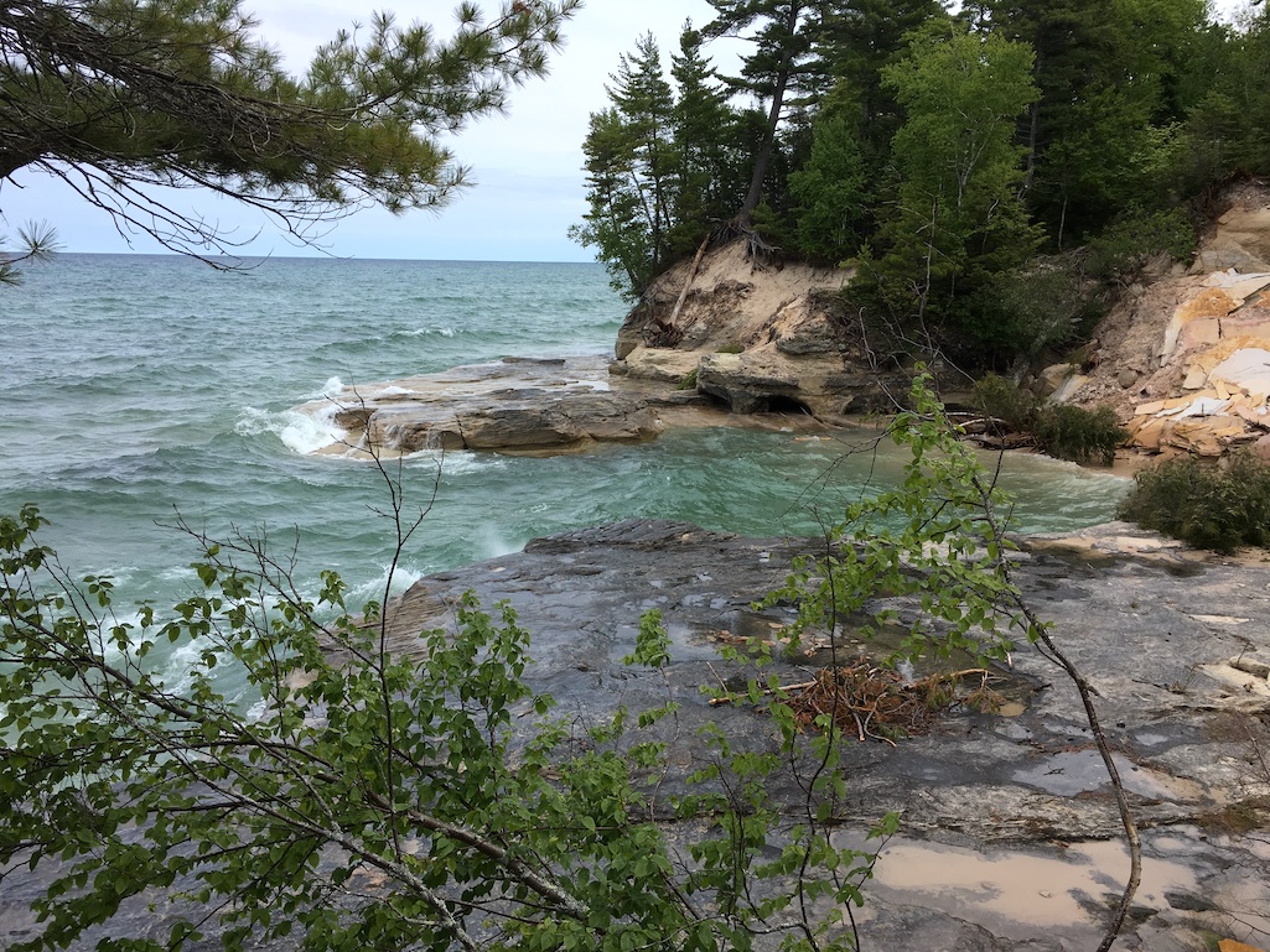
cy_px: 476
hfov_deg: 61.7
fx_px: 1064
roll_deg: -1.8
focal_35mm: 29
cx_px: 635
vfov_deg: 48.2
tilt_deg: -10.6
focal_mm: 4.15
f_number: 2.2
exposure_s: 1/1148
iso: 25
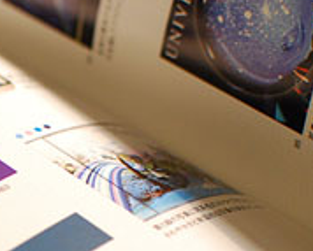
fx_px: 1283
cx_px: -37
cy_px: 238
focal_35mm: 138
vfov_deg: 11.1
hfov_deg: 13.6
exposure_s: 1/30
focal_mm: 35
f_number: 3.5
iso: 500
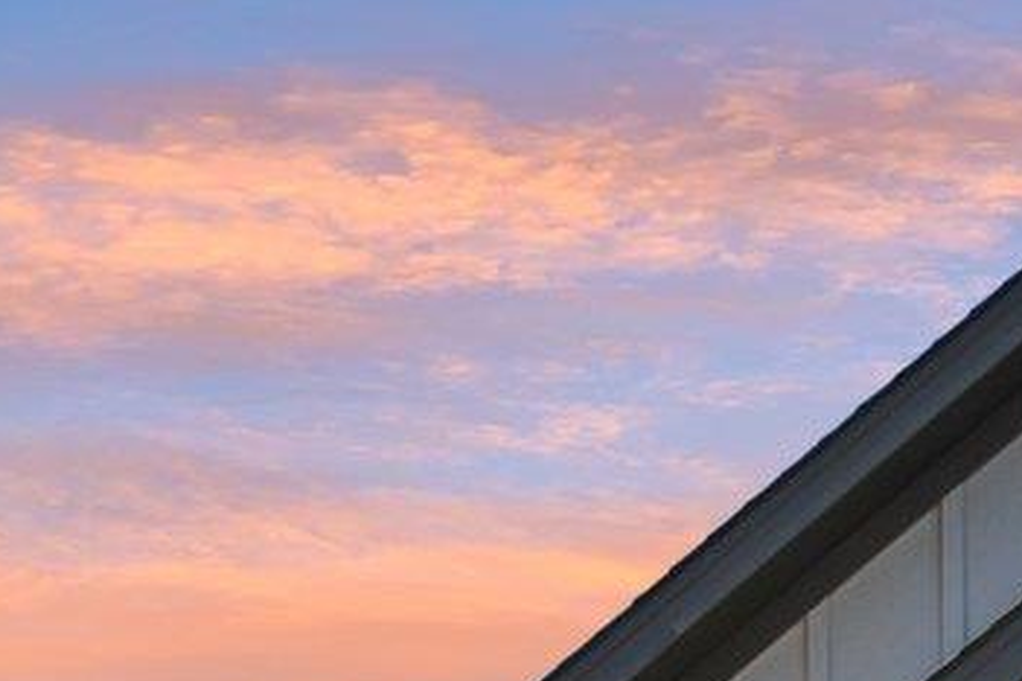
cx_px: 964
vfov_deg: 8.9
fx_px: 3974
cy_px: 1634
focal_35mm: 140
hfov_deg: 14.5
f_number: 8
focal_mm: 24
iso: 100
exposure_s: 1/500
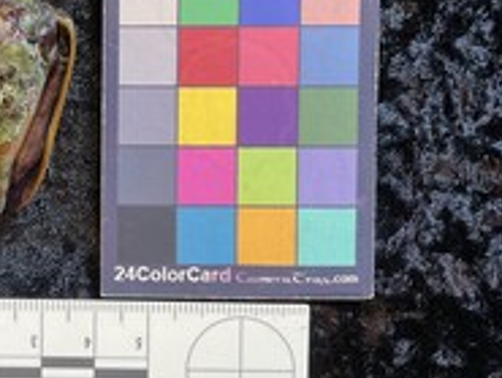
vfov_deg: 26.5
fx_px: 798
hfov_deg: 32.7
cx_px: 30
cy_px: 143
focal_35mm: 55
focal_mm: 3
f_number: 1.8
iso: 40
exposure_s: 1/50
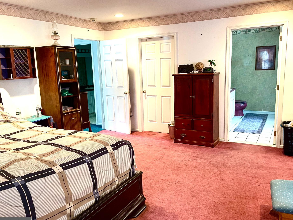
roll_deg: +1.7
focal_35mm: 29
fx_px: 245
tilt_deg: -9.3
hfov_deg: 61.6
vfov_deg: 48.2
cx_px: 155
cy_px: 108
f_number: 1.6
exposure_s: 1/60
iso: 400
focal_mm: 4.2
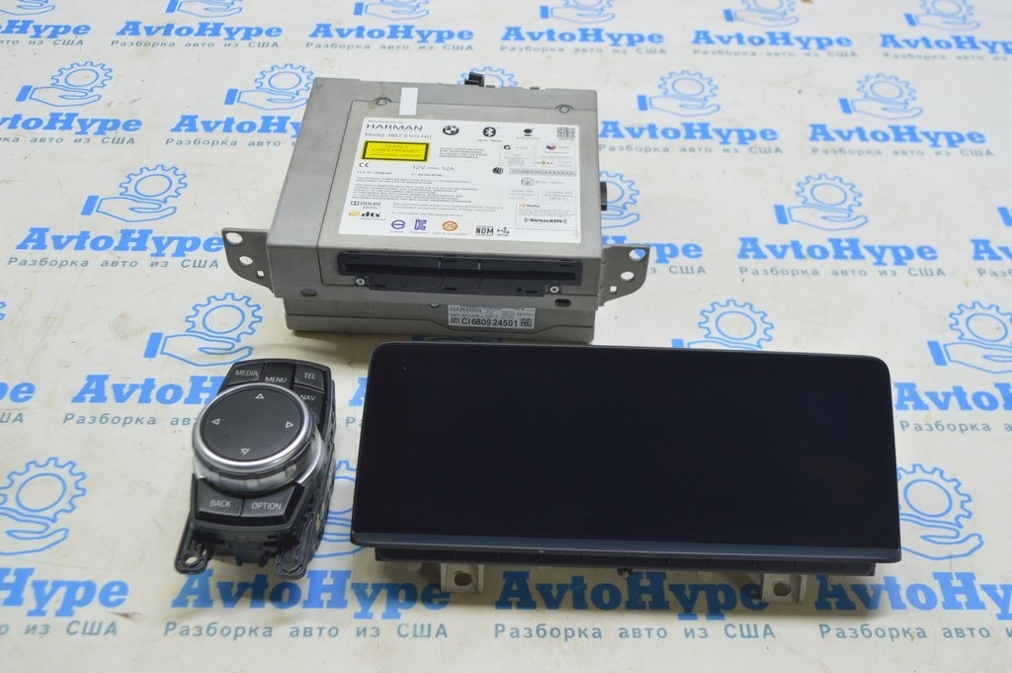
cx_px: 506
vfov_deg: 34.2
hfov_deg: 49.6
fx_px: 1095
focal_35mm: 39
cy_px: 336
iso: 400
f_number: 5.6
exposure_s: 1/20
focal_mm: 26
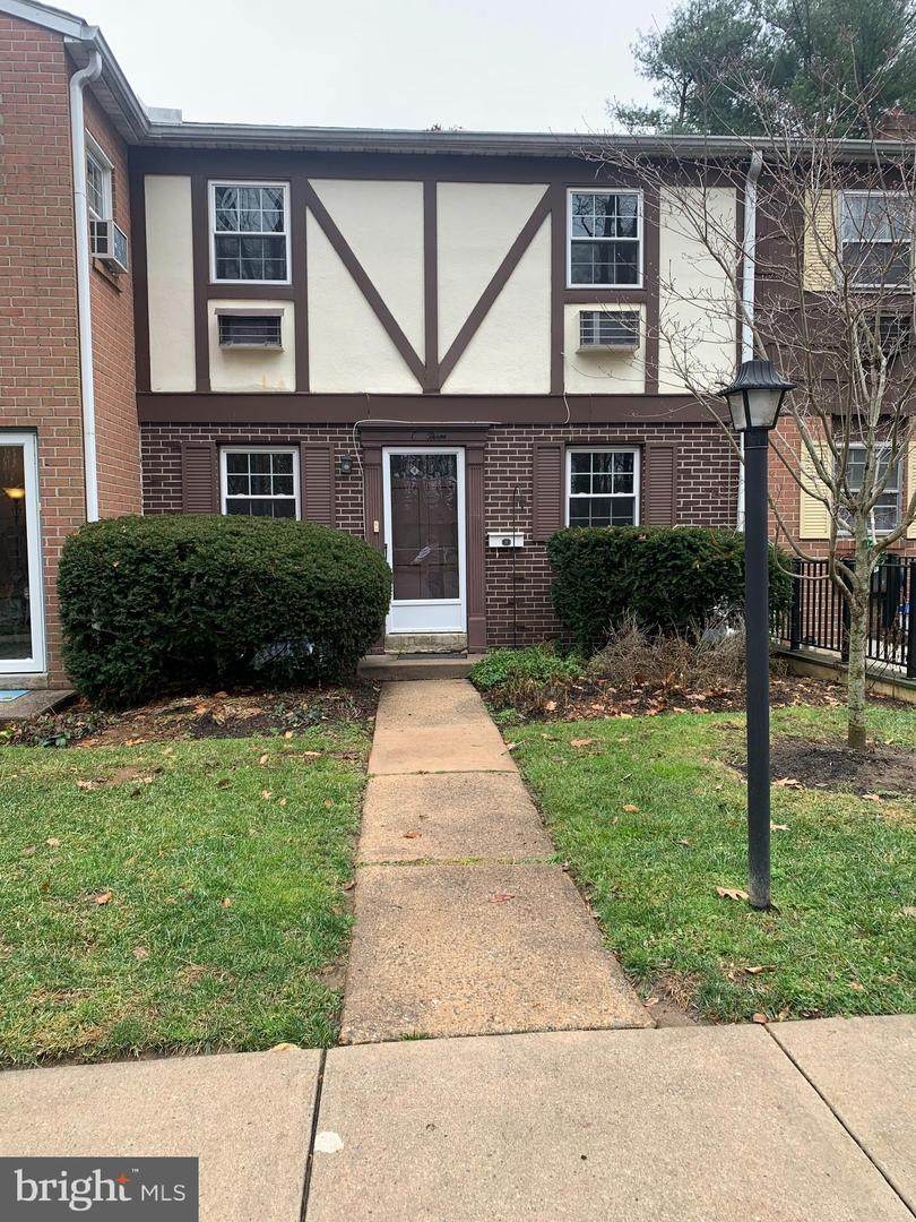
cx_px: 458
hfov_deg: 53.1
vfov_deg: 67.3
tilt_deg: -1.5
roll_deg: +1.5
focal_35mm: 26
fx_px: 917
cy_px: 611
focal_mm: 4.25
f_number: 1.8
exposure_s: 1/130
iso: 25
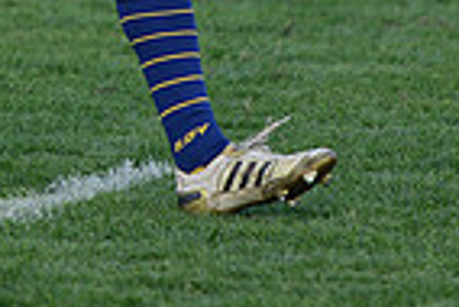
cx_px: 13
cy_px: -289
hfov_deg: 2.8
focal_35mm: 733
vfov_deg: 1.9
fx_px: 9355
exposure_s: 1/640
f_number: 2.8
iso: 400
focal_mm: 180
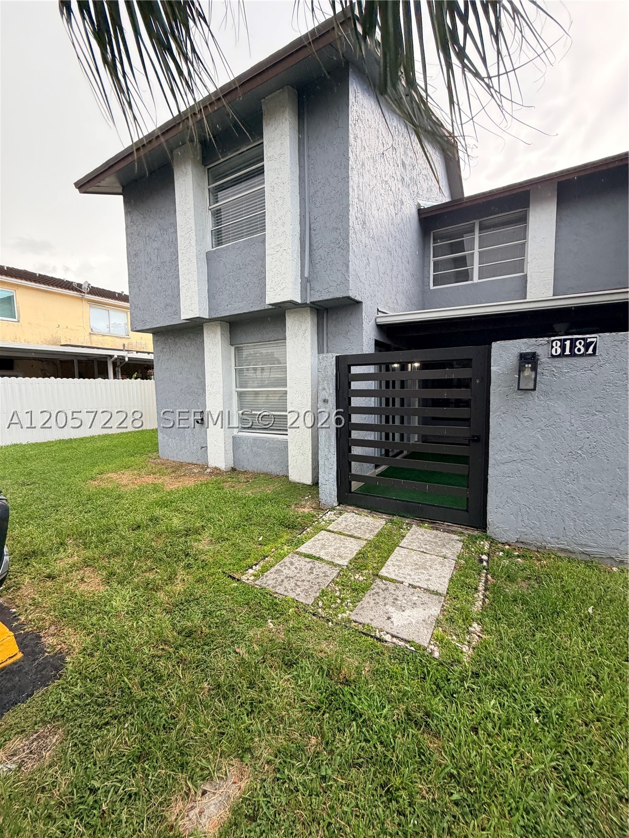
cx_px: 314
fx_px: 339
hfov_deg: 85.7
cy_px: 419
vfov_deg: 102.1
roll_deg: +2.4
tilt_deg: -2.0
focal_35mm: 14
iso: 50
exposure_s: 1/155
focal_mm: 2.22
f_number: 2.2
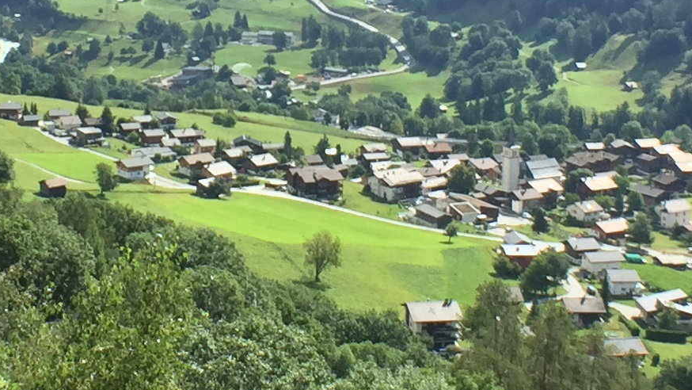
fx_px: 2166
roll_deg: -1.1
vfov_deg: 10.2
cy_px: -17
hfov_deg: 18.1
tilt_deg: -7.0
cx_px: 236
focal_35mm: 118
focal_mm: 4.15
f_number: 2.2
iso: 32
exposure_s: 1/989
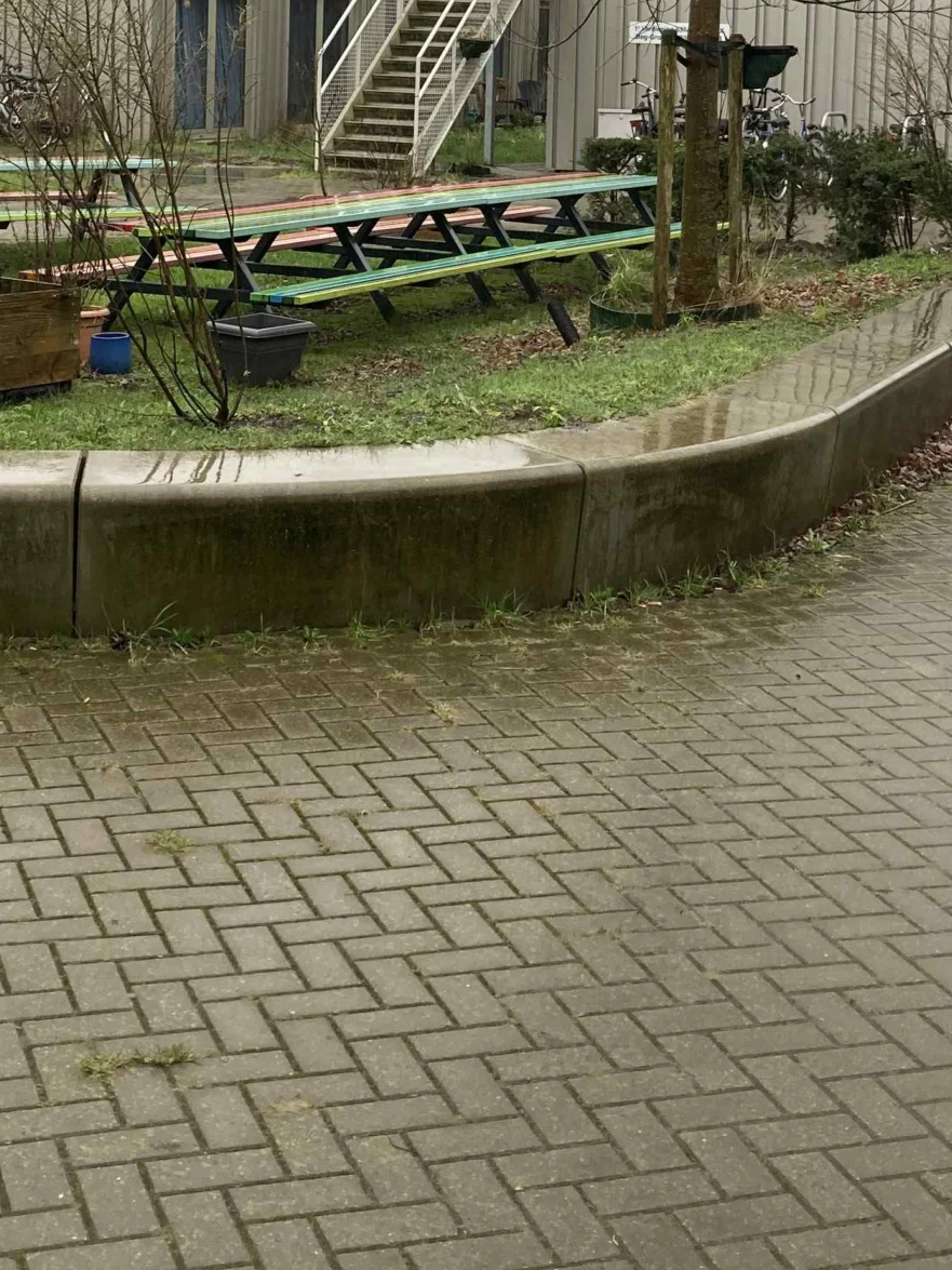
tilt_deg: -4.1
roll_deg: -1.4
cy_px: 202
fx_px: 2237
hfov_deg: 24.0
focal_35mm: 61
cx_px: 482
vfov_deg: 30.7
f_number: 1.8
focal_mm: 3.99
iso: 32
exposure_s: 1/121
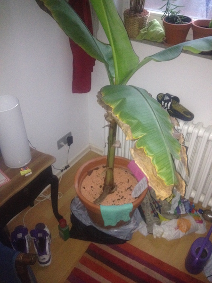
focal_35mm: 35
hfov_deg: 40.7
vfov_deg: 52.6
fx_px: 286
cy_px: 142
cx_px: 106
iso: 400
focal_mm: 4.28
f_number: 2.4
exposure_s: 1/16
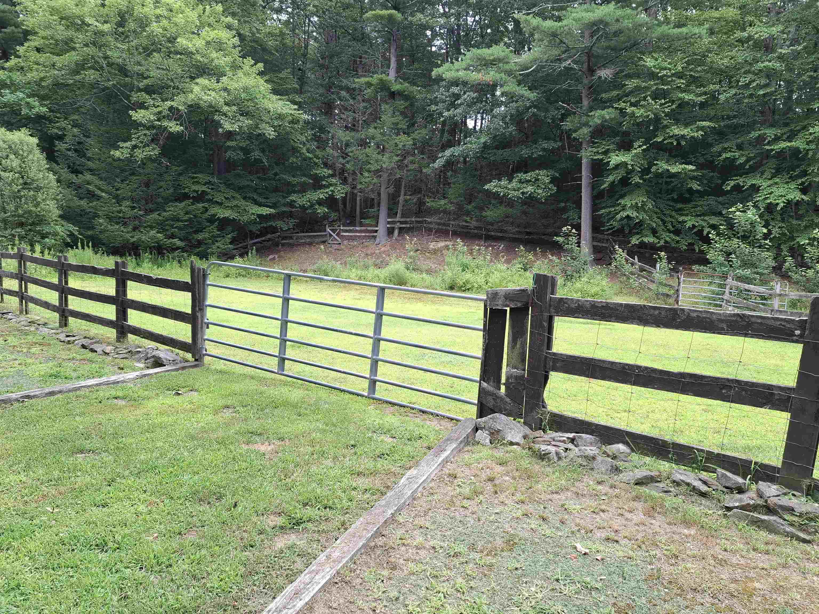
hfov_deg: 73.9
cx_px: 410
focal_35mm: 23
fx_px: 544
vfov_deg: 58.9
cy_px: 307
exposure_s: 1/147
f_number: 1.8
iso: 50
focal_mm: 5.54
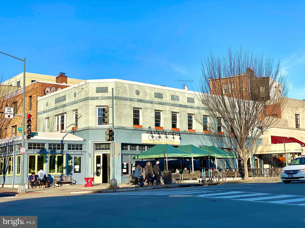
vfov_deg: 28.0
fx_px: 458
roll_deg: +1.9
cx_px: 152
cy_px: 114
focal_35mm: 52
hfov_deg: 36.8
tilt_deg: +10.3
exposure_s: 1/1295
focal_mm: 6
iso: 20
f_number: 2
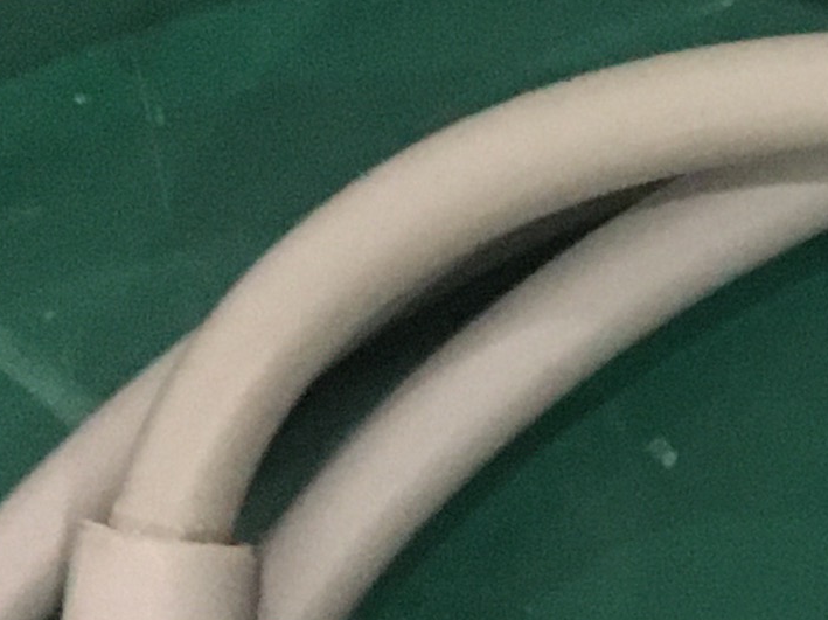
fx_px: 3945
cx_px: 1815
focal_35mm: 165
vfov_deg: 8.8
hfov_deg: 10.7
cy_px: 920
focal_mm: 4.15
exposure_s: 1/17
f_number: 2.2
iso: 200
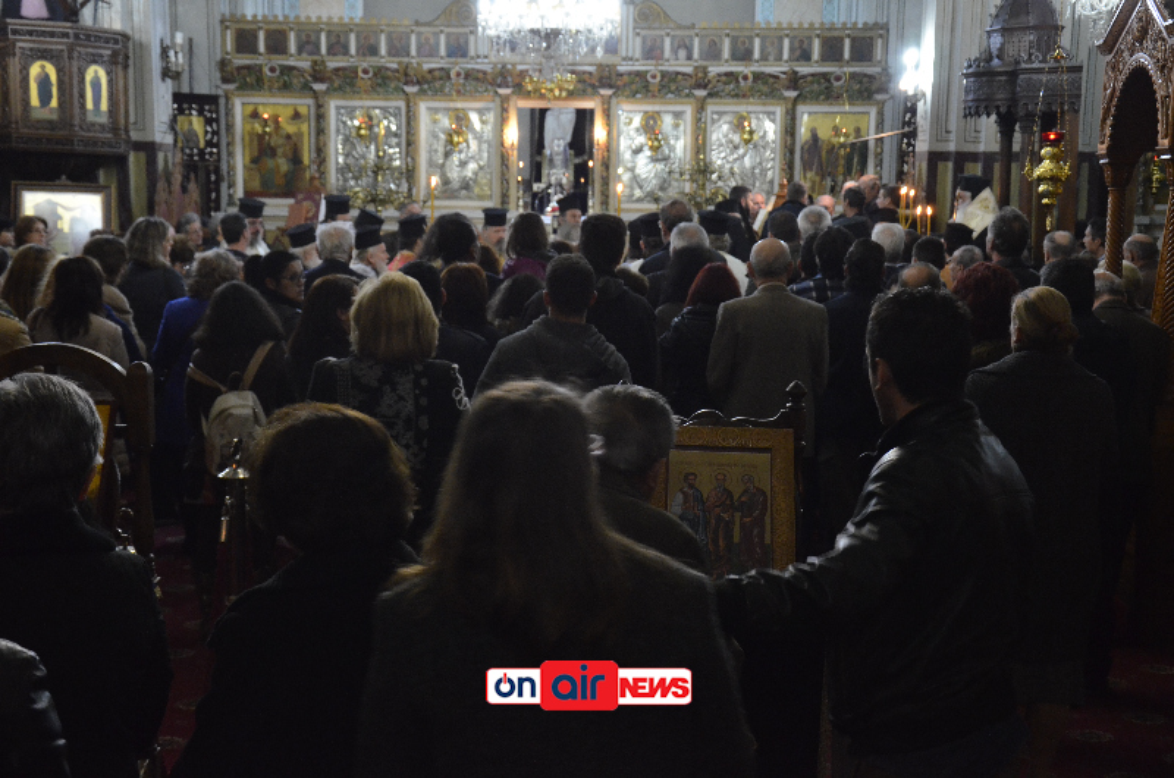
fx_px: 1855
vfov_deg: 23.7
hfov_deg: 35.1
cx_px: 587
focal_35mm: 57
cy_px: 389
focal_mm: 38
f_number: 4.5
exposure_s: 1/30
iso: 2500
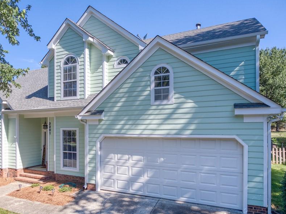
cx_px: 116
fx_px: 215
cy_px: 131
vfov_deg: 52.6
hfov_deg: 66.7
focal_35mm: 26
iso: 100
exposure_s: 1/354
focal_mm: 3.61
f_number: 2.8
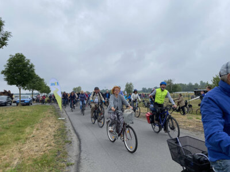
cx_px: 115
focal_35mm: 26
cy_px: 86
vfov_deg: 53.1
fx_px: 173
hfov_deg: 67.3
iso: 32
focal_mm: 4.2
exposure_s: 1/1996
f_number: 1.8
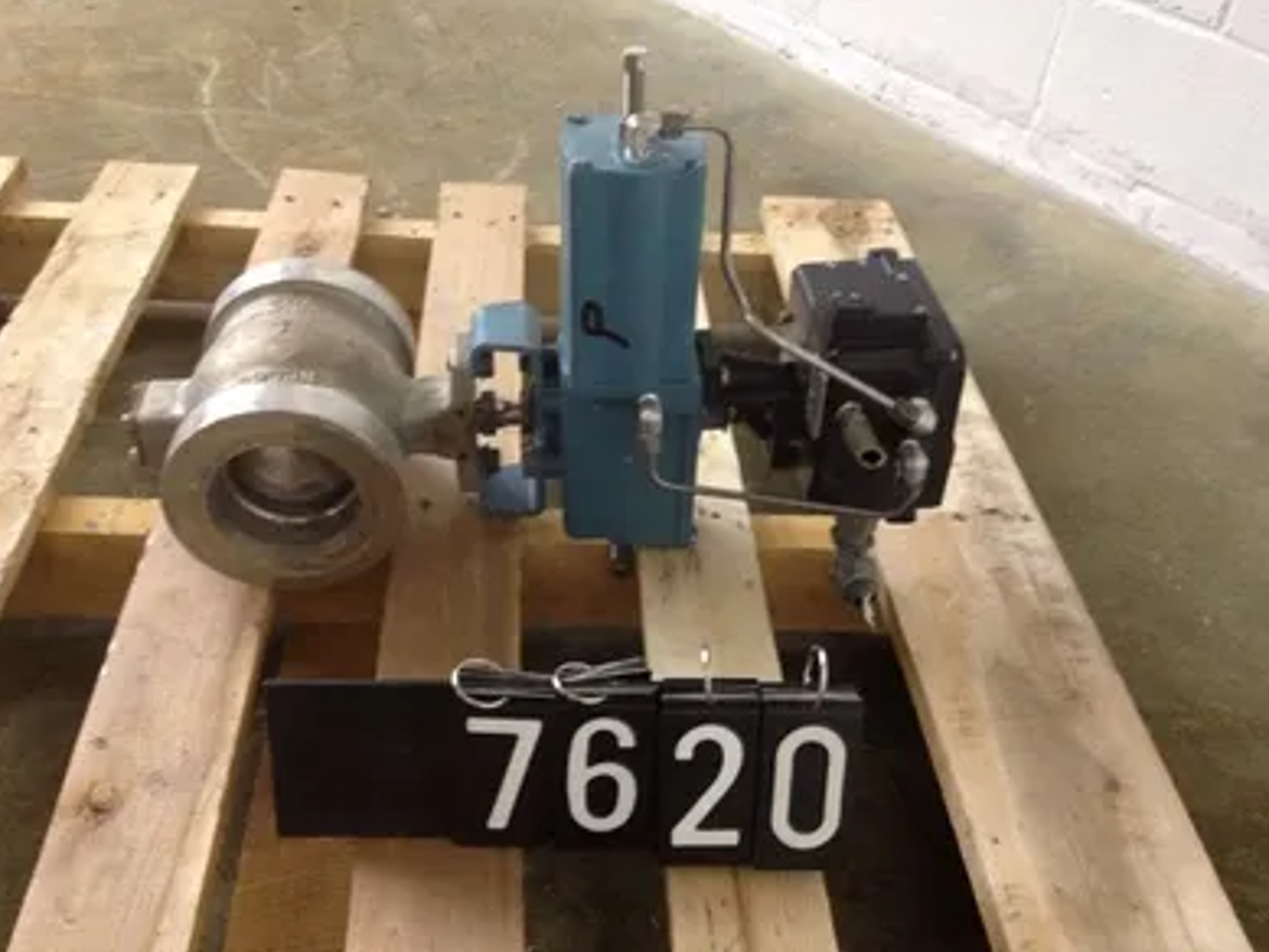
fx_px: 1320
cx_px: 620
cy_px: 473
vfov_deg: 39.7
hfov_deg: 51.3
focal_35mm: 36
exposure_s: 1/20
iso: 250
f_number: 2.4
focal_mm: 4.28
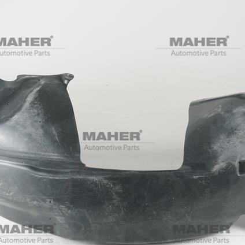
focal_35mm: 69
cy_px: 130
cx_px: 134
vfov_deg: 25.0
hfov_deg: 25.0
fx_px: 553
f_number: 14
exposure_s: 1/25
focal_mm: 43
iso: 2500
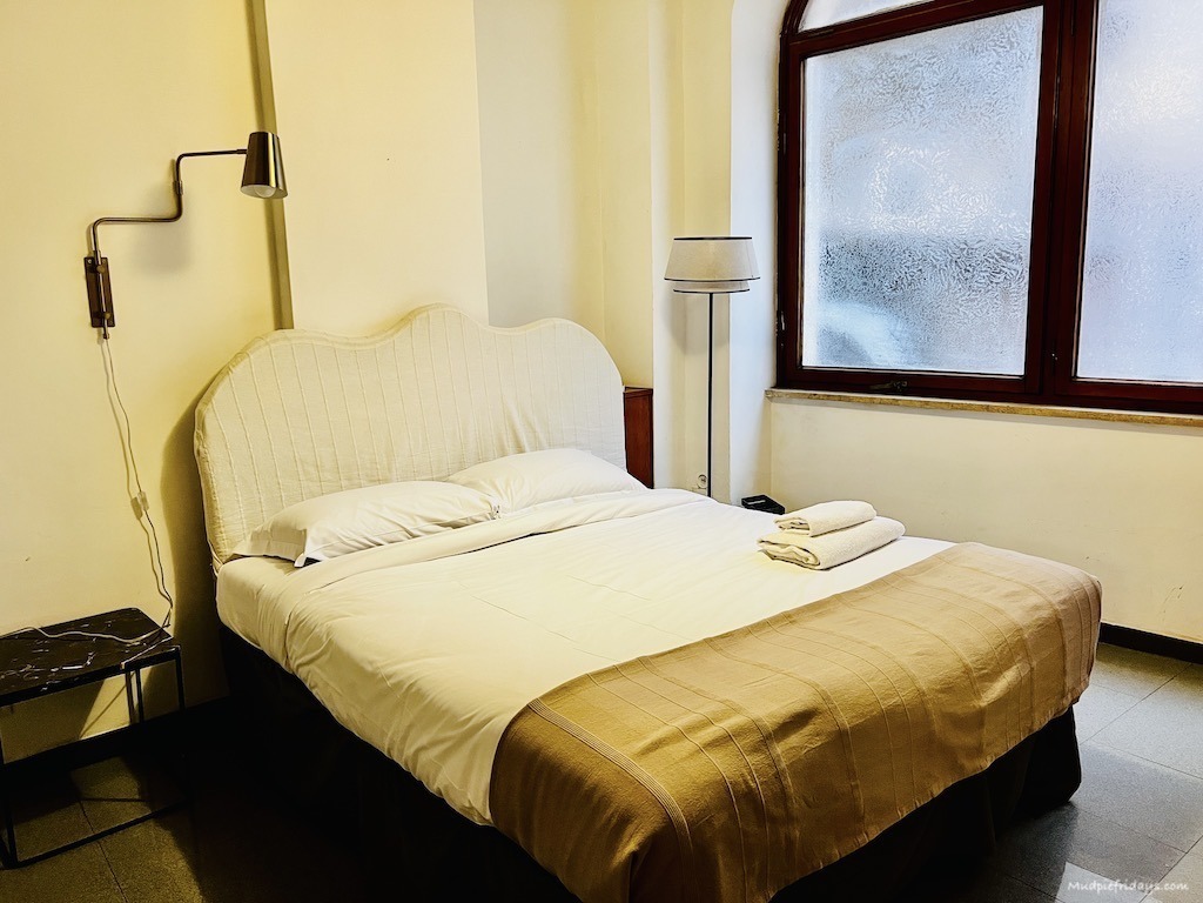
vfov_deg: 53.1
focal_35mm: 26
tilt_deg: -11.1
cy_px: 452
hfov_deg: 67.3
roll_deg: +2.2
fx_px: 904
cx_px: 602
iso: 125
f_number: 1.5
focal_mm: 5.7
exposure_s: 1/68
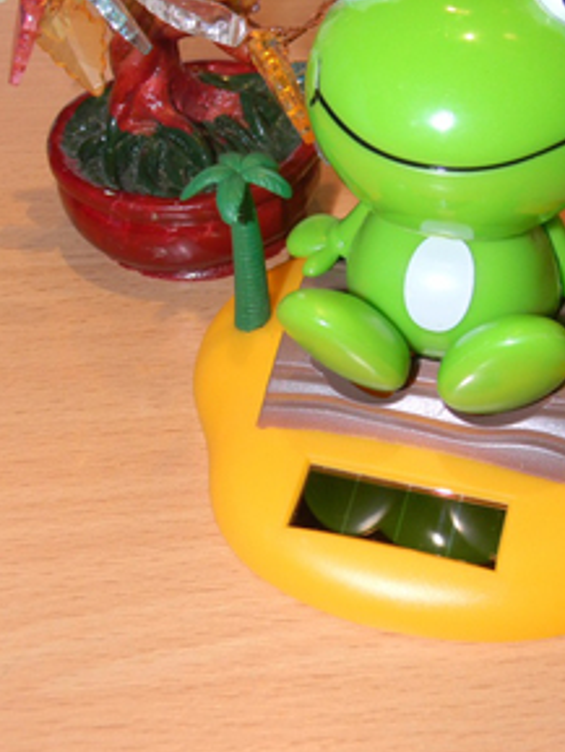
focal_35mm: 56
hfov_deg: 26.0
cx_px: 375
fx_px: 1218
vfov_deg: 33.8
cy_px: 211
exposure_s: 1/30
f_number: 3.7
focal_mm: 6.4
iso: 200
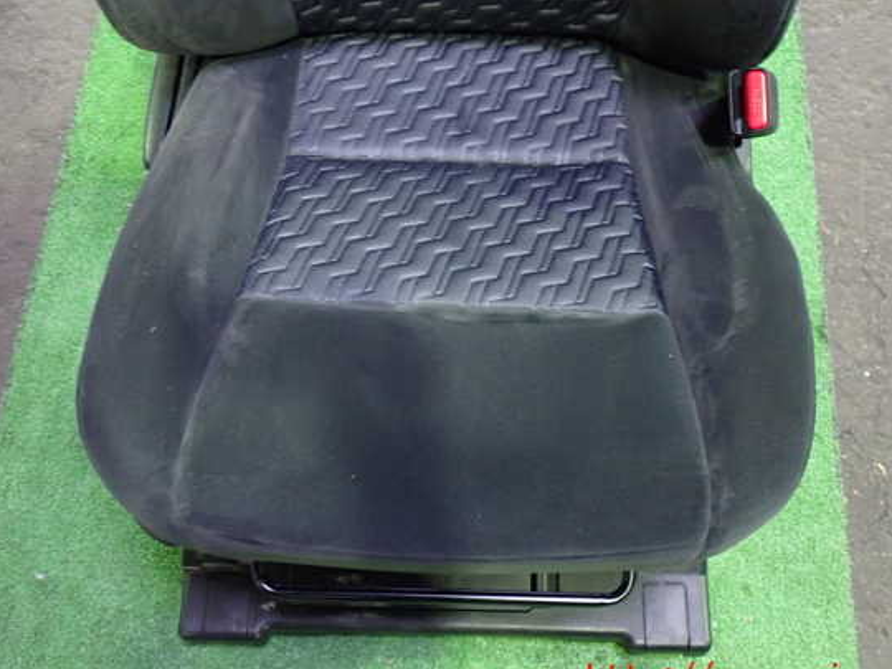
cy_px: 329
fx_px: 1031
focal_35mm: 40
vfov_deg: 36.0
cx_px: 464
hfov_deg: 46.8
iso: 800
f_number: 2.5
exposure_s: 1/15
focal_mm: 6.37
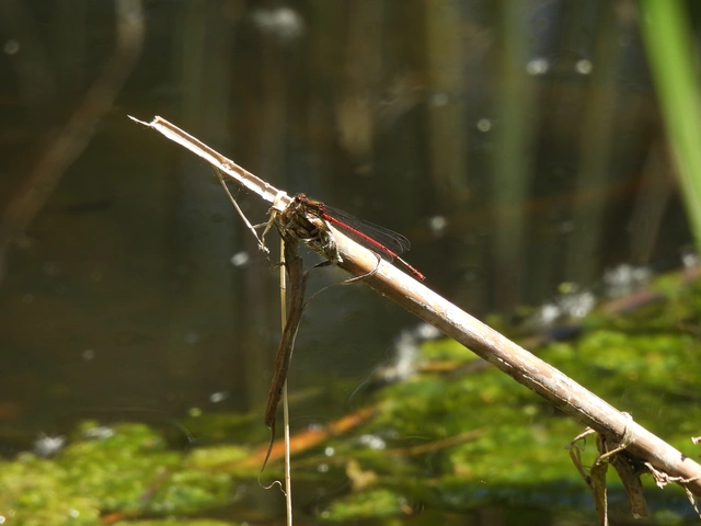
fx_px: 24301
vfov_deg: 1.2
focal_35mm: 1200
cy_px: 263
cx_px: 350
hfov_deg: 1.7
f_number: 6.3
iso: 100
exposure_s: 1/200
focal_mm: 214
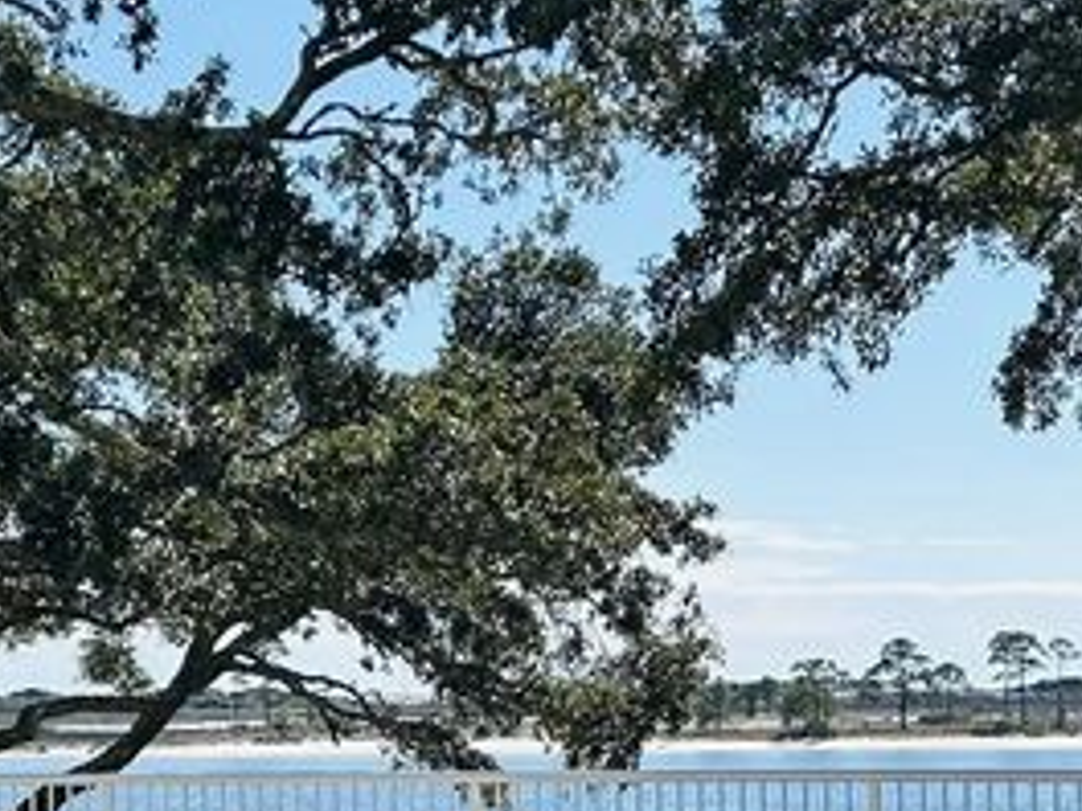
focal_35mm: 63
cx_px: 570
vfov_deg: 23.3
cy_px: 414
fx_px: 1969
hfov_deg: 30.7
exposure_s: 1/3704
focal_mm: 5.7
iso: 50
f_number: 1.5
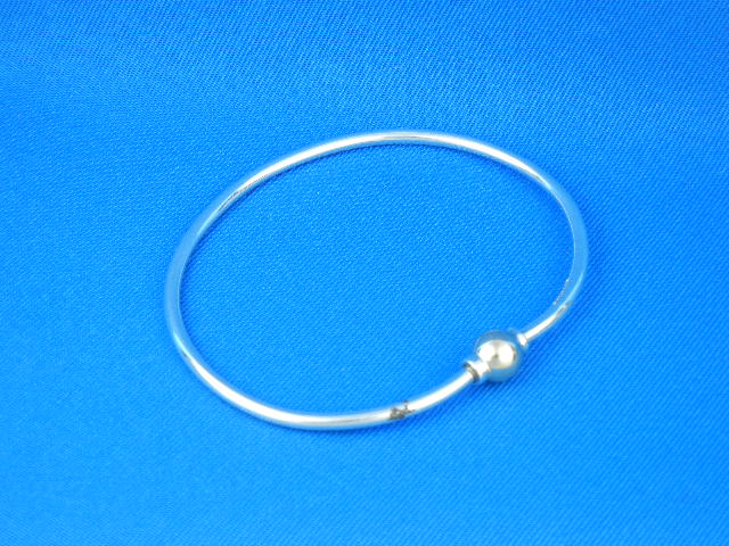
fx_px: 1874
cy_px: 273
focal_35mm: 89
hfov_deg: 22.0
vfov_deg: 16.6
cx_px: 364
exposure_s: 1/5.5
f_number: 4.4
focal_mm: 16
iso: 200
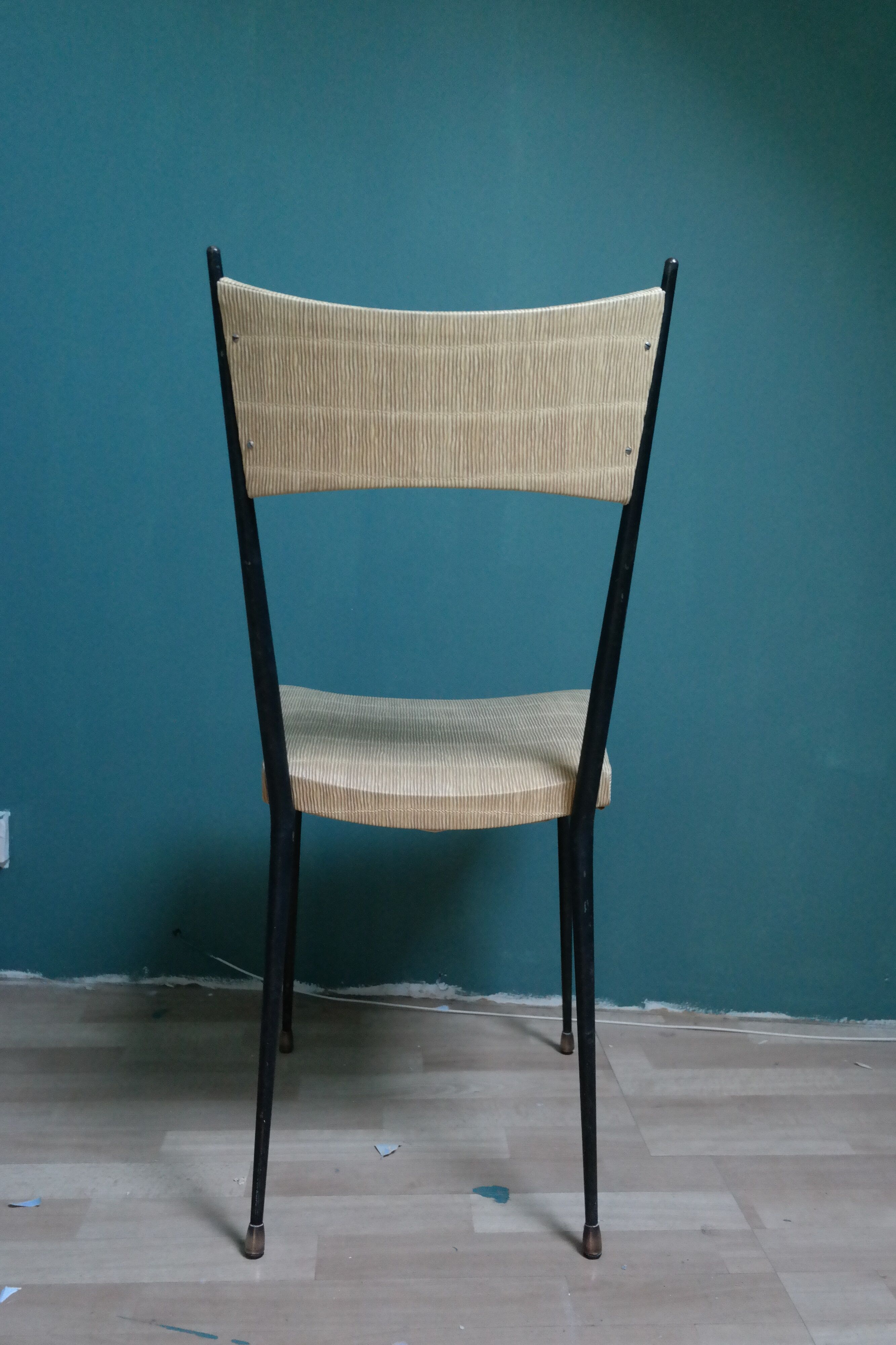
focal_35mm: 30
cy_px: 672
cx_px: 448
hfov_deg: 43.6
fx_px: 1120
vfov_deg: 61.9
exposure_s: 1/40
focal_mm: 20
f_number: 3.5
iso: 1600
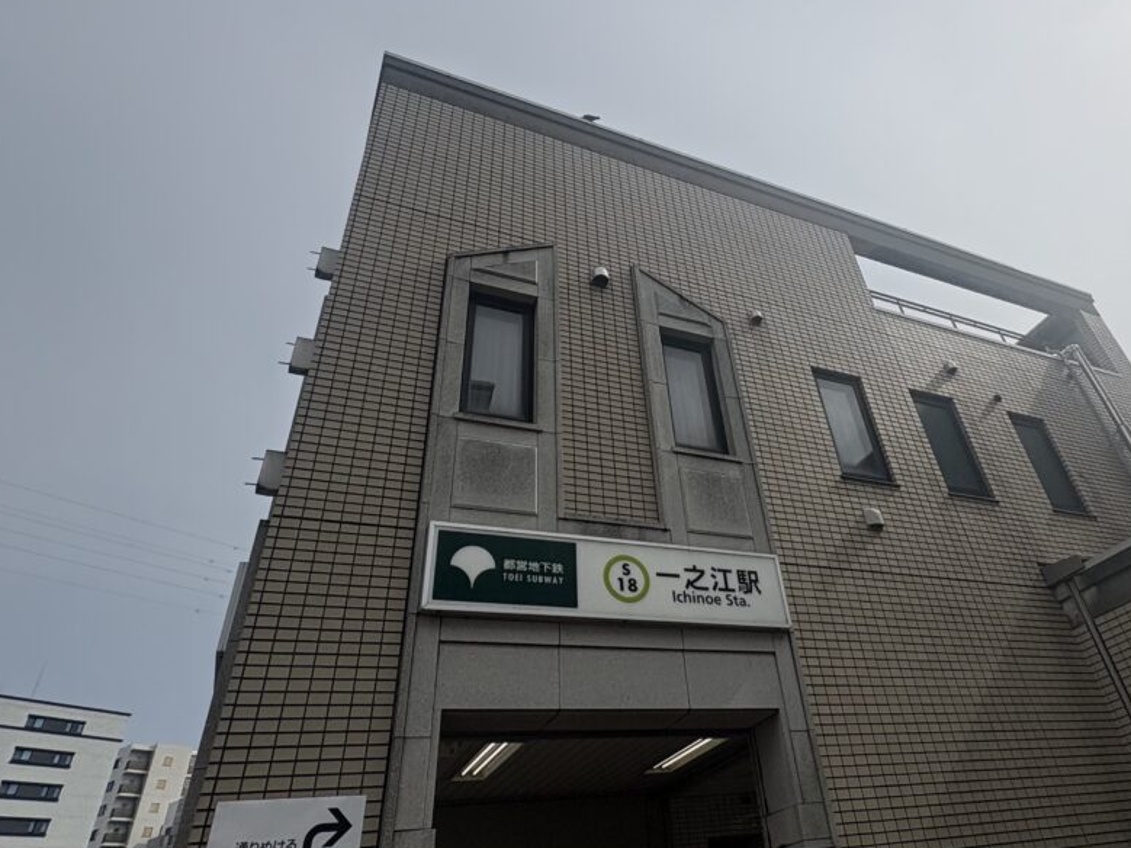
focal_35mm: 23
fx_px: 751
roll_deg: +3.9
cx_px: 687
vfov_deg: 58.6
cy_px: 356
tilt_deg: +40.6
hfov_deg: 73.0
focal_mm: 2.22
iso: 50
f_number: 2.2
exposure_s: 1/4132
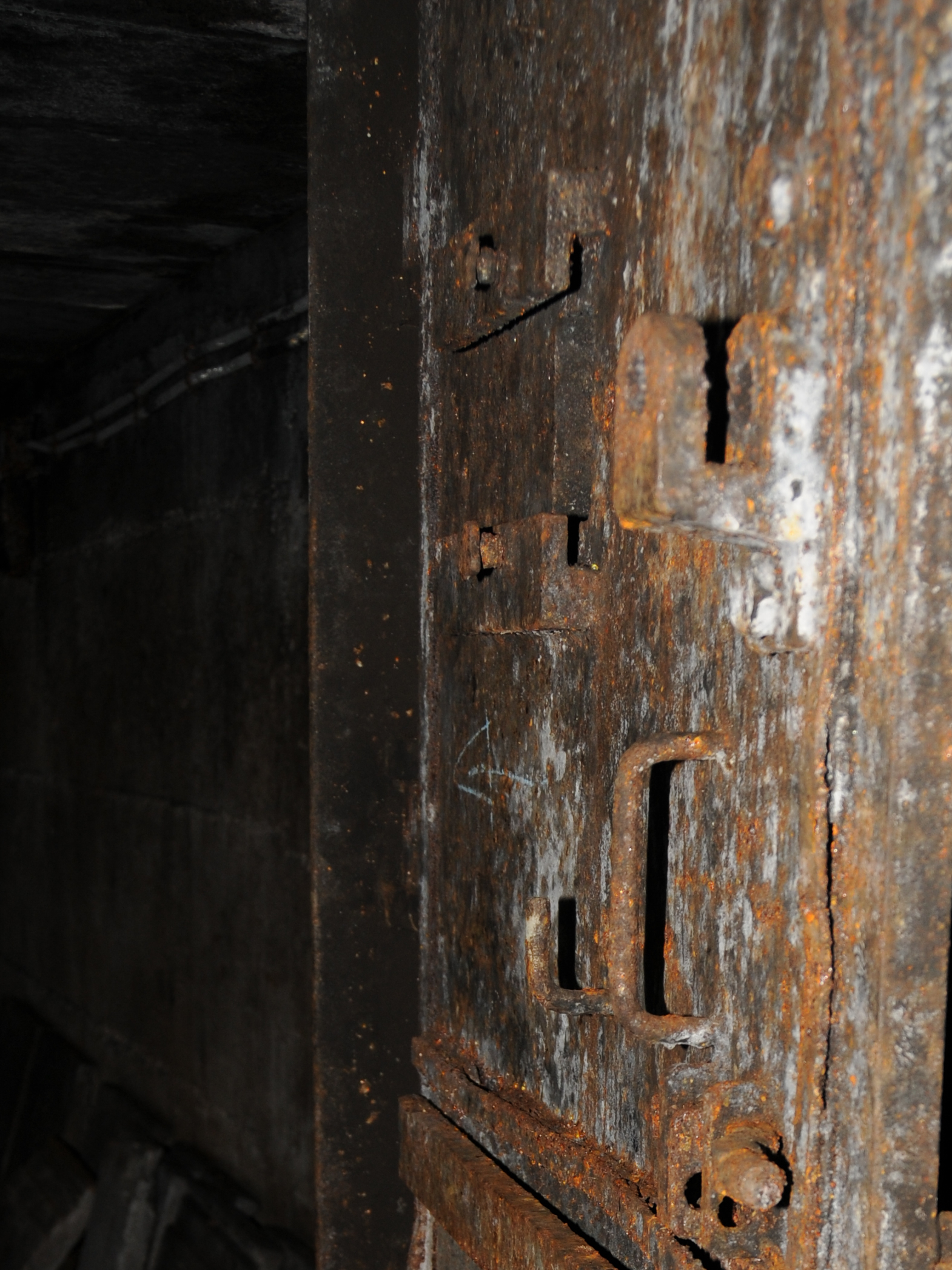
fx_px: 2164
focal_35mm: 59
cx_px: 746
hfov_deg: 24.5
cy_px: 1251
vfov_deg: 30.5
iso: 200
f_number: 3.5
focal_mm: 20
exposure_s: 1/60
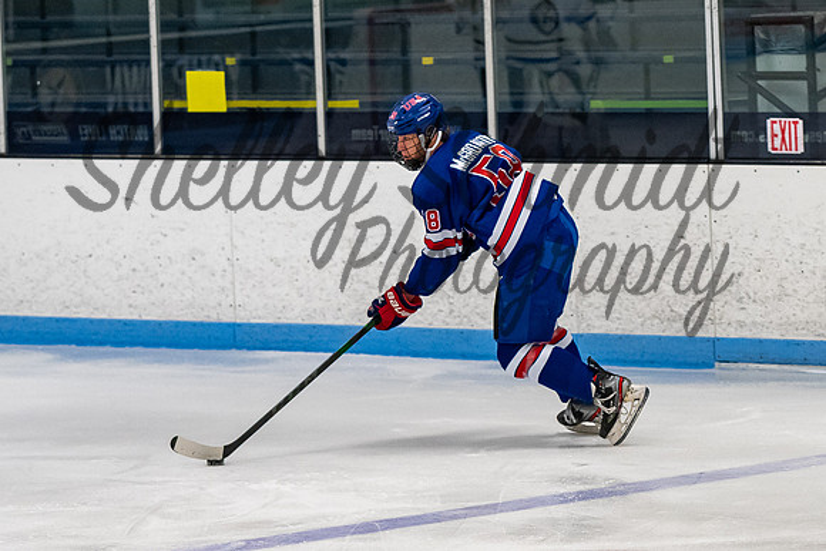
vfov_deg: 4.5
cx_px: 468
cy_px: 173
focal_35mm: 304
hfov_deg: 6.8
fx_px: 6985
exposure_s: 1/800
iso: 2000
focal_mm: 122
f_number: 3.2
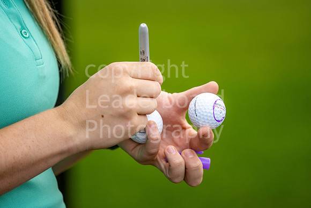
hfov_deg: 6.9
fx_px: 2592
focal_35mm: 300
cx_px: 156
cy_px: 104
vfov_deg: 4.6
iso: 250
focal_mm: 300
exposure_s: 1/500
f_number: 4
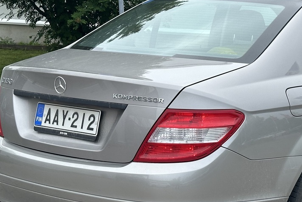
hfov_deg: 19.8
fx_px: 847
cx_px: 271
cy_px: 101
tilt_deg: -7.3
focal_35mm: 101
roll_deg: +0.1
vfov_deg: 13.6
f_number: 1.78
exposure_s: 1/1242
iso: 64
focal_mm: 6.86
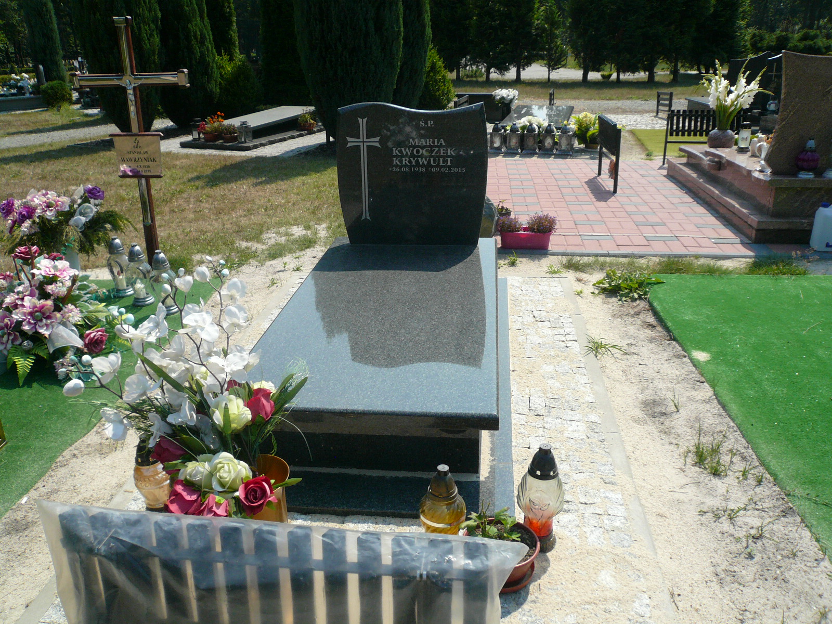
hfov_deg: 63.4
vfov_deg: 49.7
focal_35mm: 28
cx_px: 416
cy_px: 312
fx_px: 673
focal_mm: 4.6
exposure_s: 1/200
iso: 100
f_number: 8
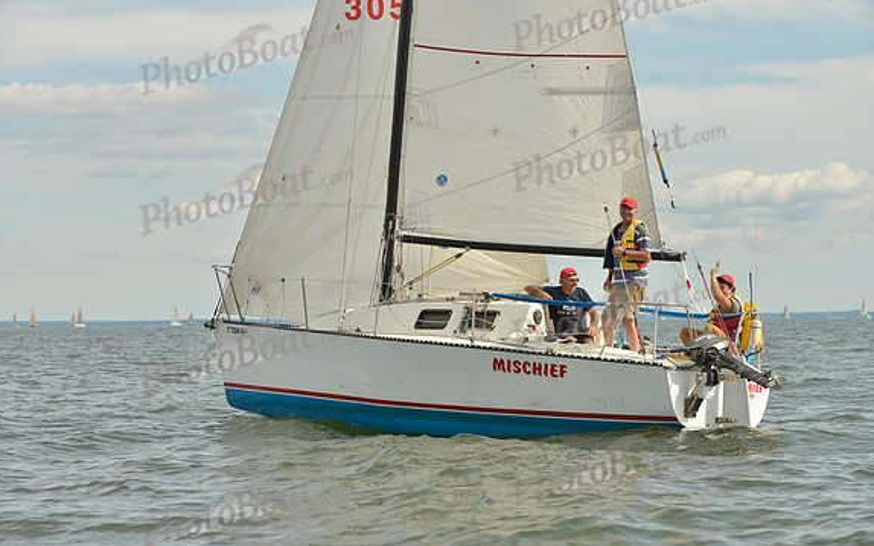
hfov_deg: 20.6
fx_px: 2406
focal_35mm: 101
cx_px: 434
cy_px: 253
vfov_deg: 13.0
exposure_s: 1/1000
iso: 200
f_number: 7.1
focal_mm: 98
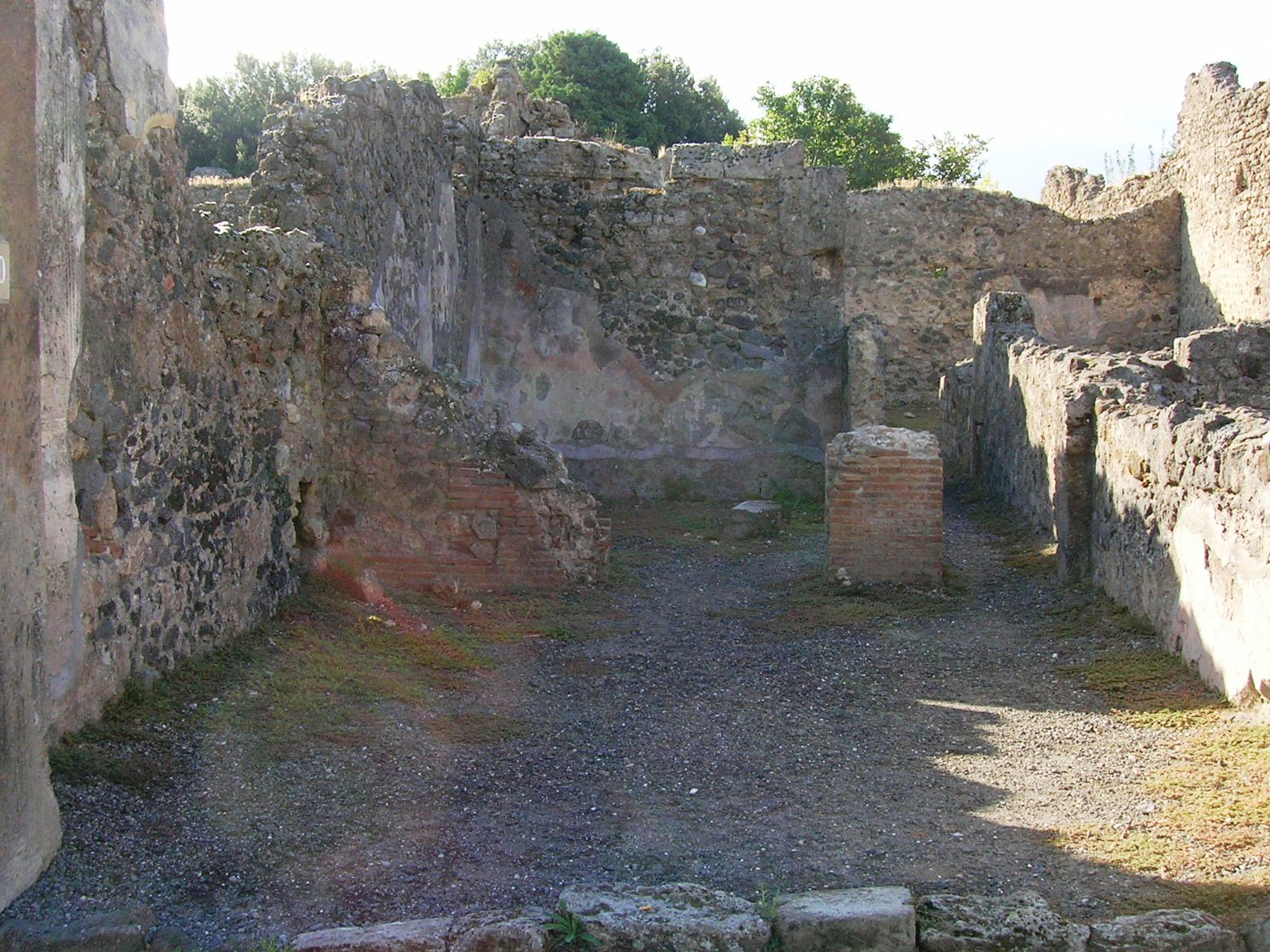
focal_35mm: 44
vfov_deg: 32.9
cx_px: 603
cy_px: 456
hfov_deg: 42.9
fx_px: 1614
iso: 50
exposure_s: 1/90
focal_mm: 5.7
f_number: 4.9
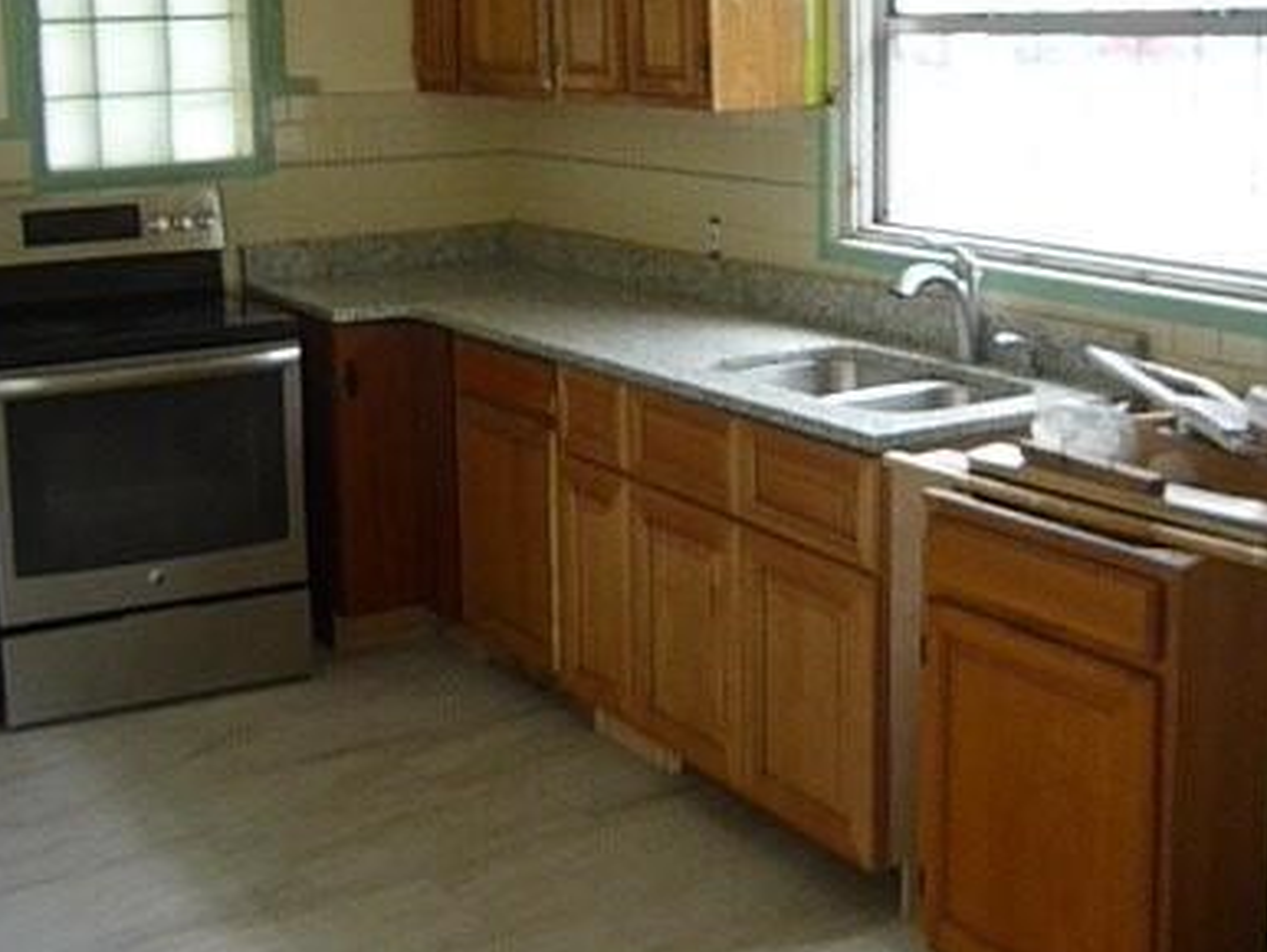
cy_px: 302
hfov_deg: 36.1
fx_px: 1941
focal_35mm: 53
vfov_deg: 27.4
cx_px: 594
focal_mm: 5.2
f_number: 4
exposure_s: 1/80
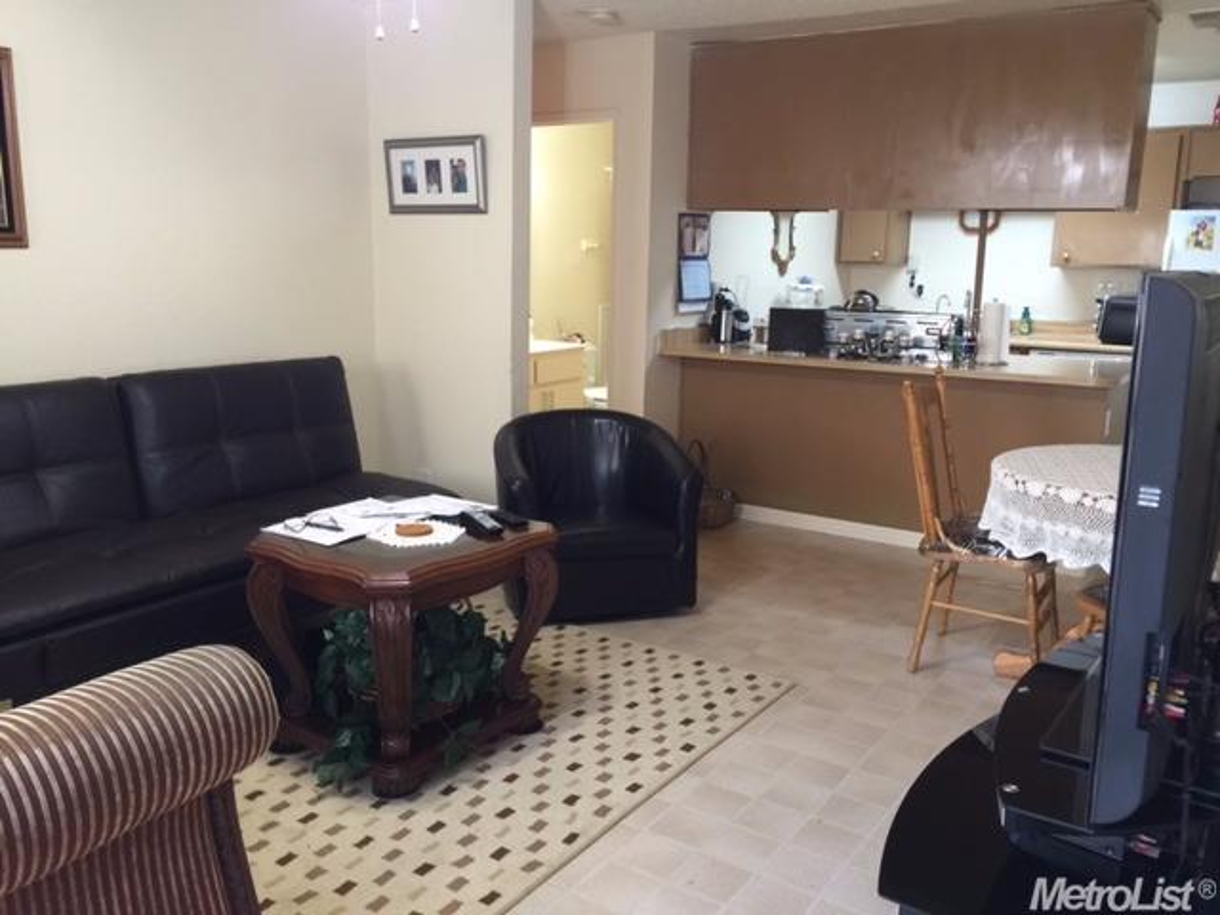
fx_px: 1022
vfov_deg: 48.2
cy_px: 458
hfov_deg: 61.7
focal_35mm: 29
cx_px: 610
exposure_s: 1/15
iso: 80
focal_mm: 4.15
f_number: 2.2
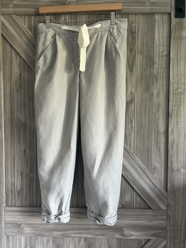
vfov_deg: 67.3
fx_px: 186
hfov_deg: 53.1
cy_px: 124
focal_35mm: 26
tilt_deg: -3.1
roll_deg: +0.3
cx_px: 93
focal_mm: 5.7
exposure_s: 1/60
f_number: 1.5
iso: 200
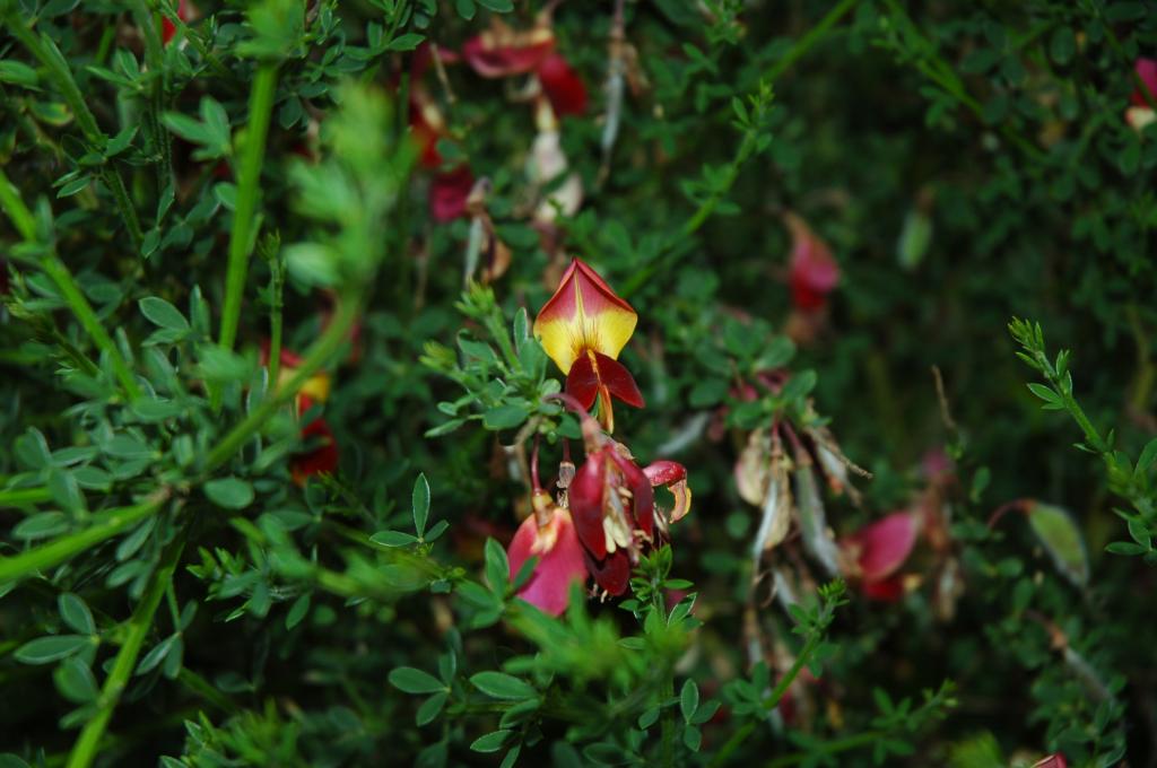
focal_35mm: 105
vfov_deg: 13.0
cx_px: 578
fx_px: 3370
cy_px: 384
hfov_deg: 19.5
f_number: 5.6
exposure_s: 1/125
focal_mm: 70
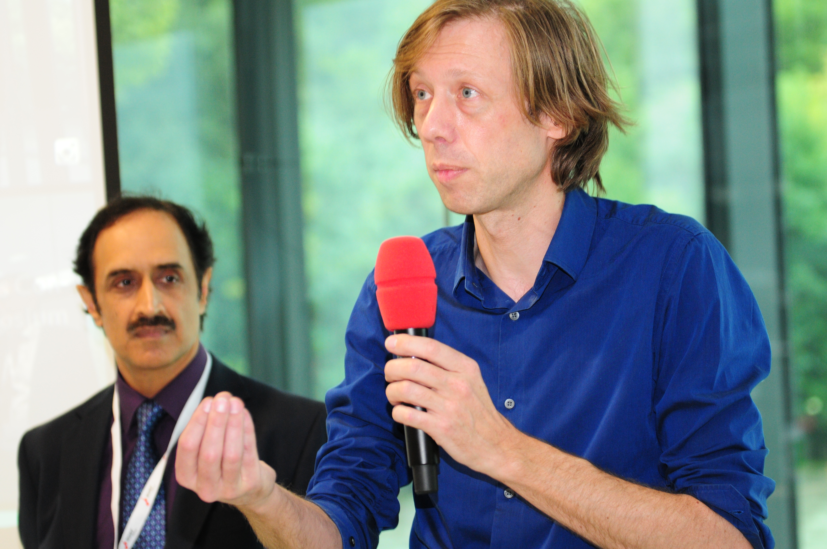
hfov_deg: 19.5
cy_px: 274
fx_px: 2409
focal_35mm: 105
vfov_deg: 13.0
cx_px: 414
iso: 720
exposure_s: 1/60
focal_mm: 70
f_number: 2.8
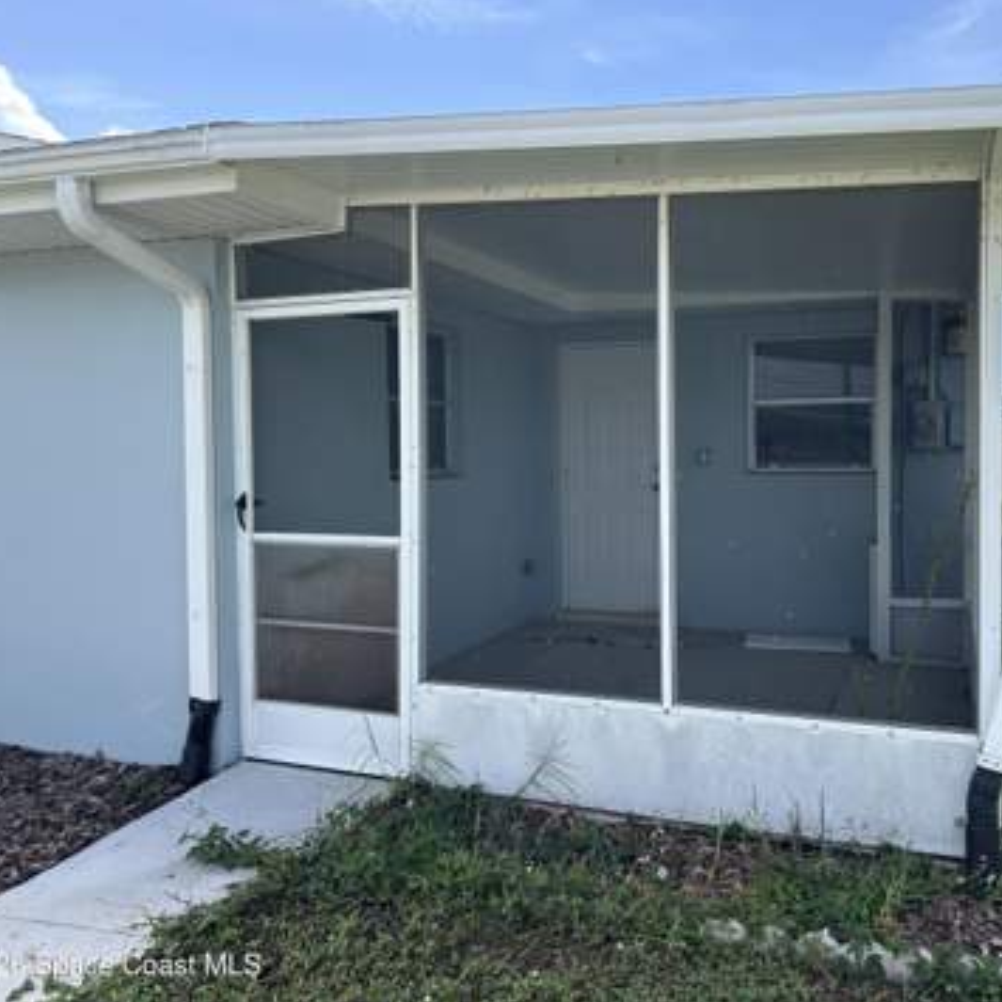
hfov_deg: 52.1
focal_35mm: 31
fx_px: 1015
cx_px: 615
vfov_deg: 52.5
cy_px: 501
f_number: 1.5
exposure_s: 1/1511
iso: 50
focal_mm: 5.7
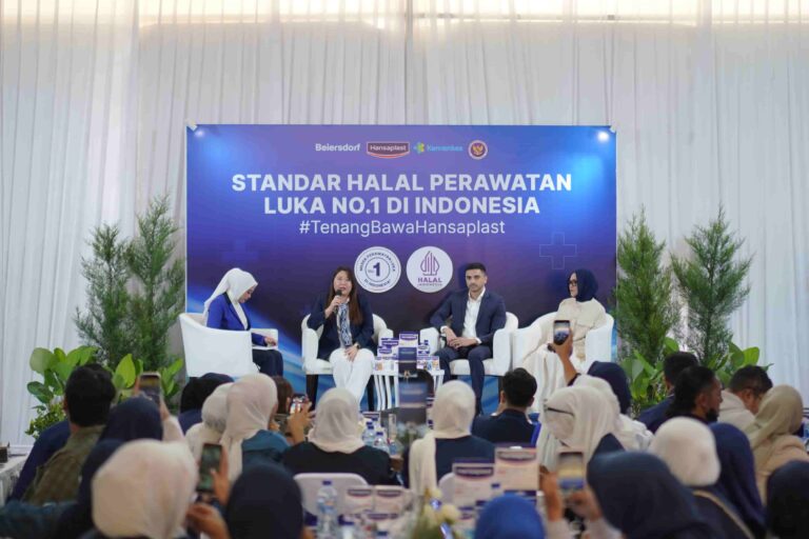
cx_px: 404
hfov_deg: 24.8
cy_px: 270
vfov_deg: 16.7
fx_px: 1843
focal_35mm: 82
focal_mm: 55
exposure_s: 1/200
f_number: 1.8
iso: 500
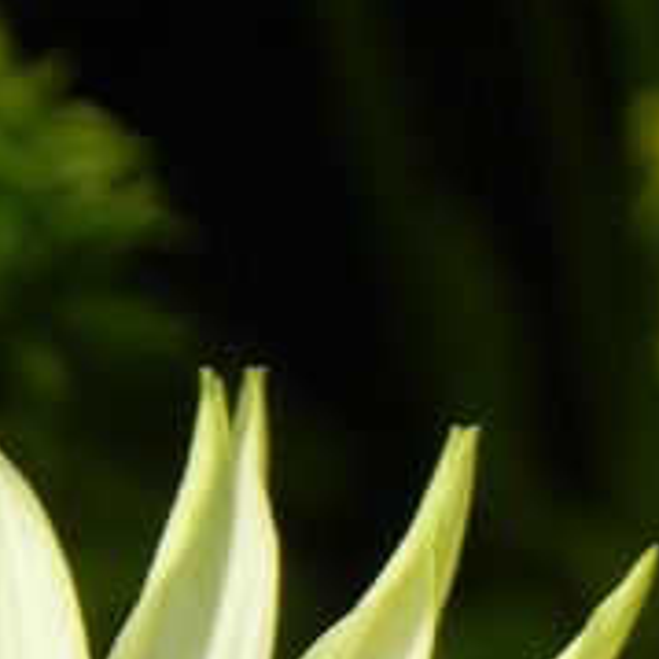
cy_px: 1432
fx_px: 20978
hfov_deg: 1.8
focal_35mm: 974
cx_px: 272
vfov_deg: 1.8
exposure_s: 1/1250
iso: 160
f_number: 5
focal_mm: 44
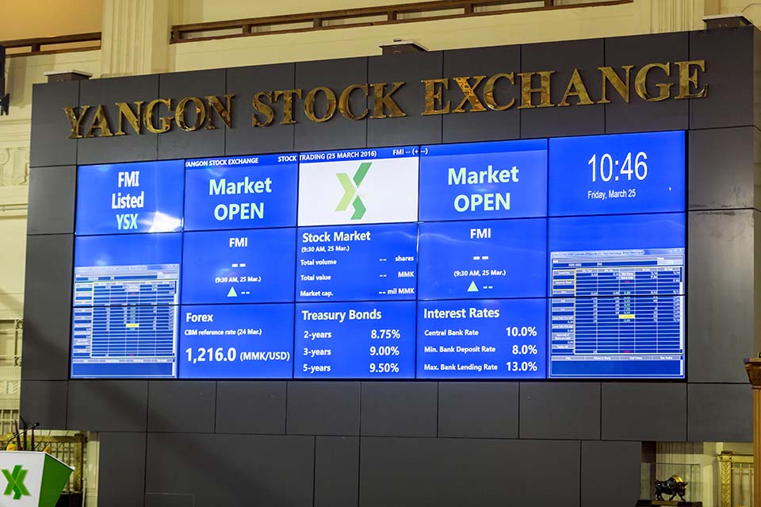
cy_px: 254
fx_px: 1817
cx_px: 380
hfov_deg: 23.7
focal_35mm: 86
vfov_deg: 15.9
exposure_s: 1/125
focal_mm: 86
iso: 160
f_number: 3.5
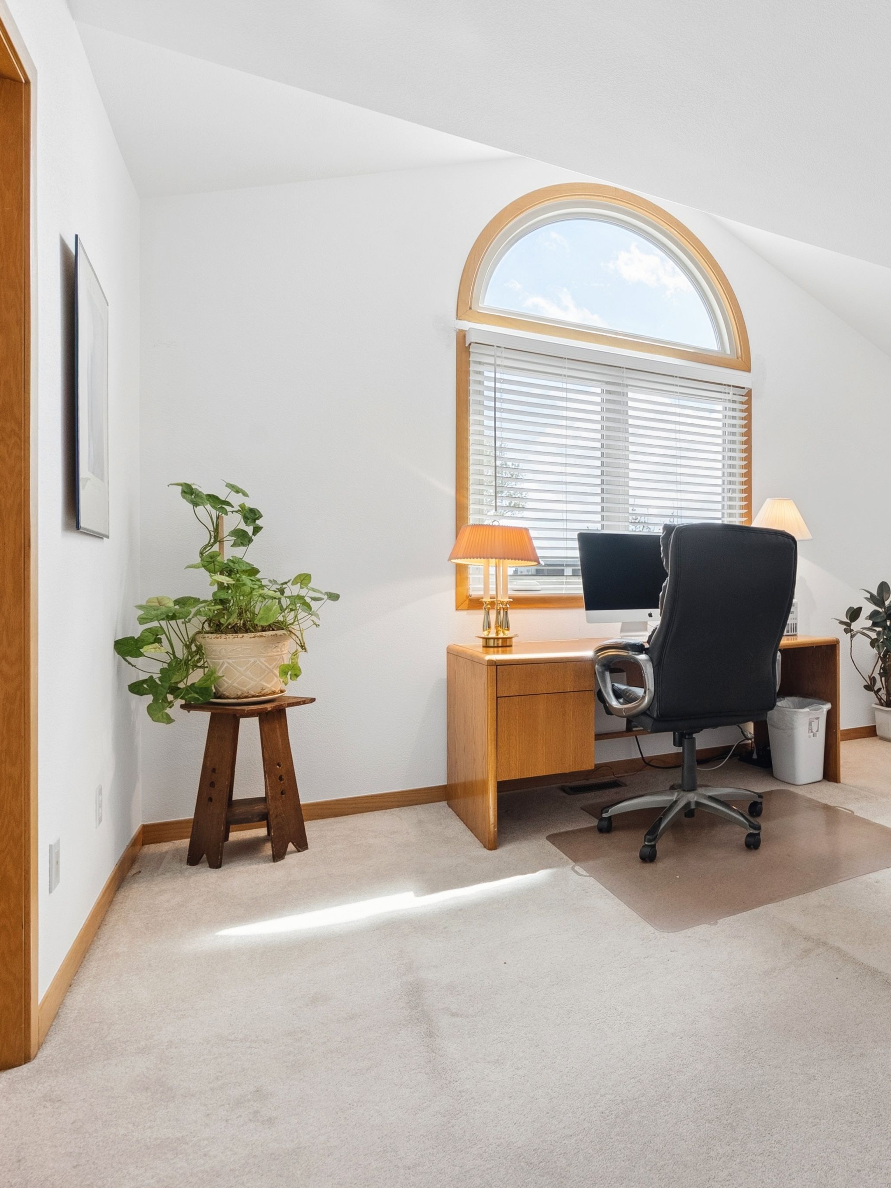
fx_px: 721
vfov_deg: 79.0
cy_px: 595
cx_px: 770
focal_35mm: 21
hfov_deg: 56.5
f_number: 9
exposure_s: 1/50
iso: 800
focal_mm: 14
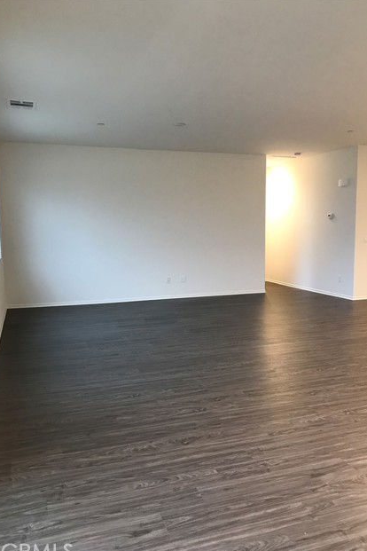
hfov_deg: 43.6
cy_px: 280
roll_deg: +0.1
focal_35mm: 30
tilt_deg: -5.9
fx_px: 459
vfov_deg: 61.9
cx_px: 189
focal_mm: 3.99
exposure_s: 1/15
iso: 40
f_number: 1.8
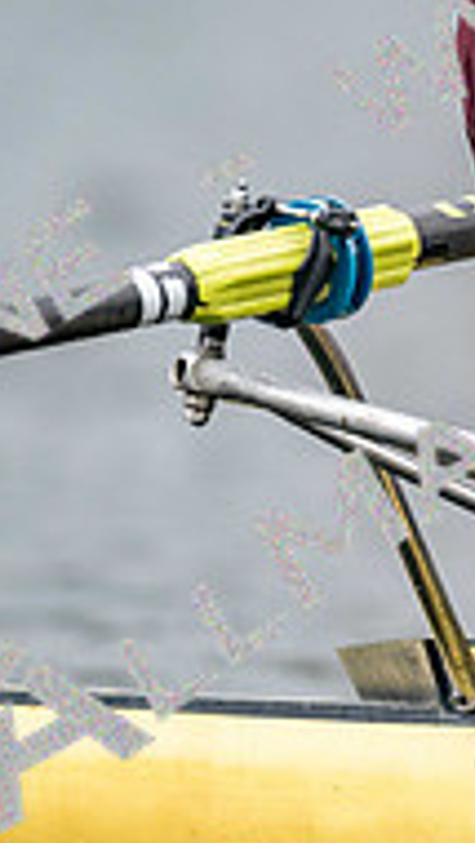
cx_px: 875
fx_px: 43043
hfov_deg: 0.6
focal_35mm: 1924
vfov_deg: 1.1
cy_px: 149
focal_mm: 600
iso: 560
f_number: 4
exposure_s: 1/2500
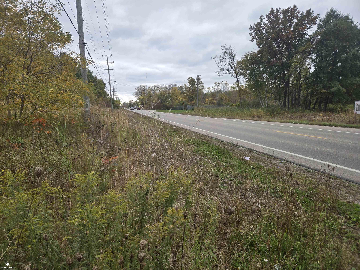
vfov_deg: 58.9
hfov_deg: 73.9
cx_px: 180
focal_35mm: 23
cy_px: 135
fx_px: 239
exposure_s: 1/621
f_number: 1.8
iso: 25
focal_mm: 5.4
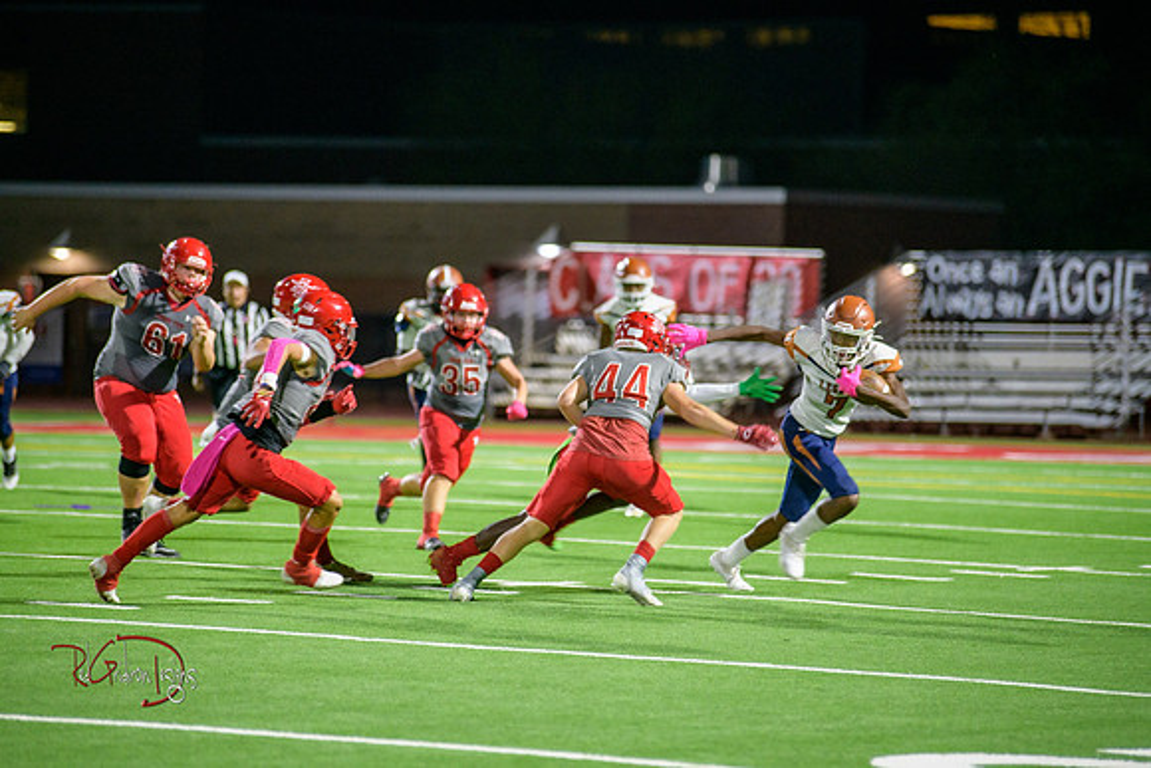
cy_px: 384
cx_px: 576
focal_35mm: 200
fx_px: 6396
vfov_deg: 6.9
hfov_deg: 10.3
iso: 1600
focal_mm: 200
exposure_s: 1/250
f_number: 2.8
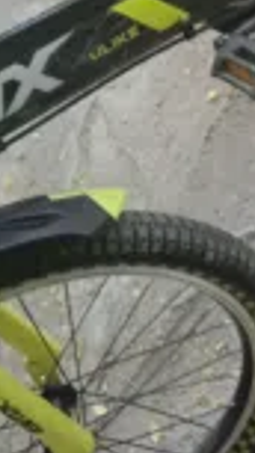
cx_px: 219
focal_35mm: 77
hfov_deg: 15.5
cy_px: 6
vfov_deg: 26.2
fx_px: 926
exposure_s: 1/30
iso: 1526
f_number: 1.9
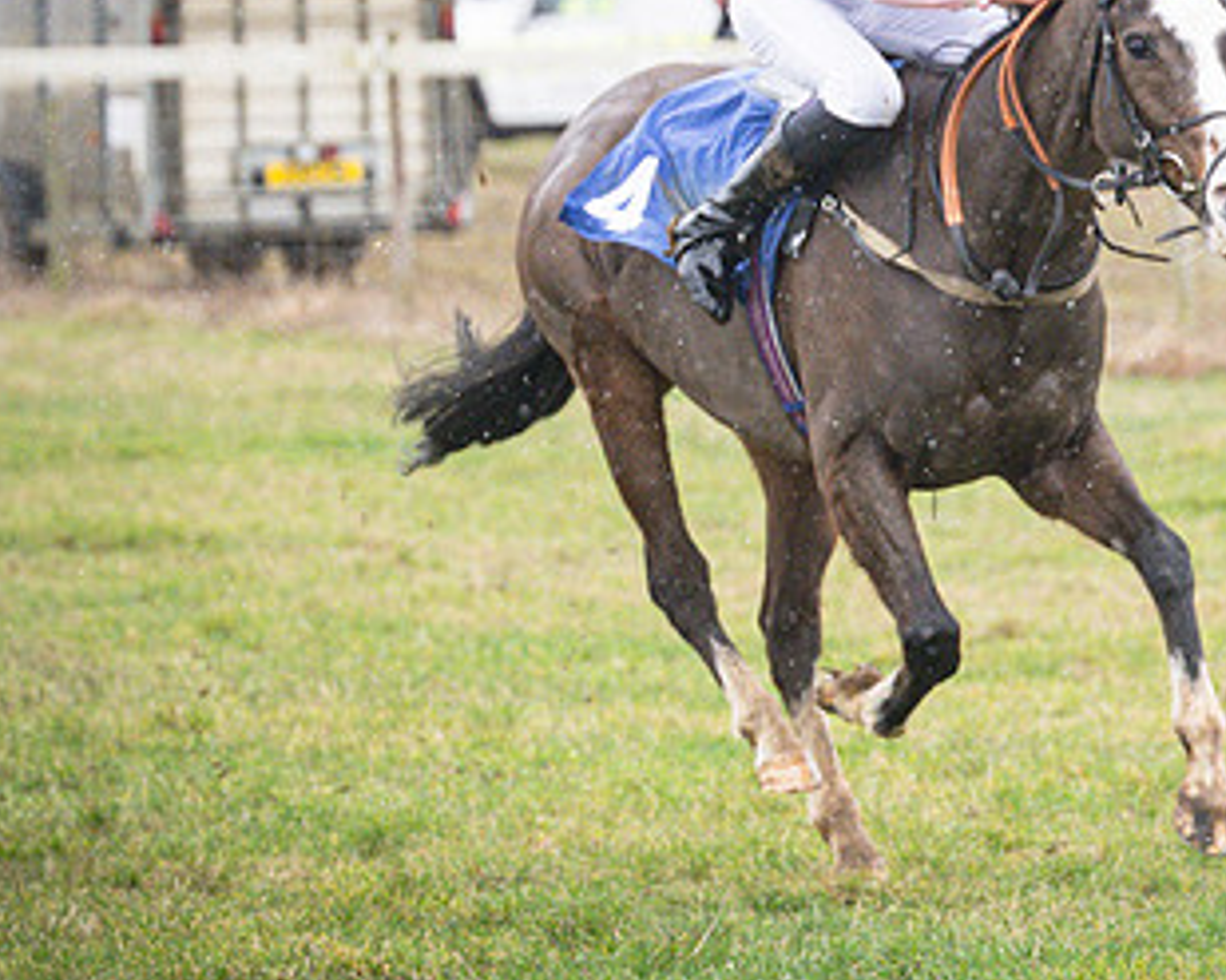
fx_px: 10991
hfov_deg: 6.4
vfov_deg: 5.1
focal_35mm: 303
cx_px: 811
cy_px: 167
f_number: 2.8
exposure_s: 1/1000
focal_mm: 96
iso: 1250
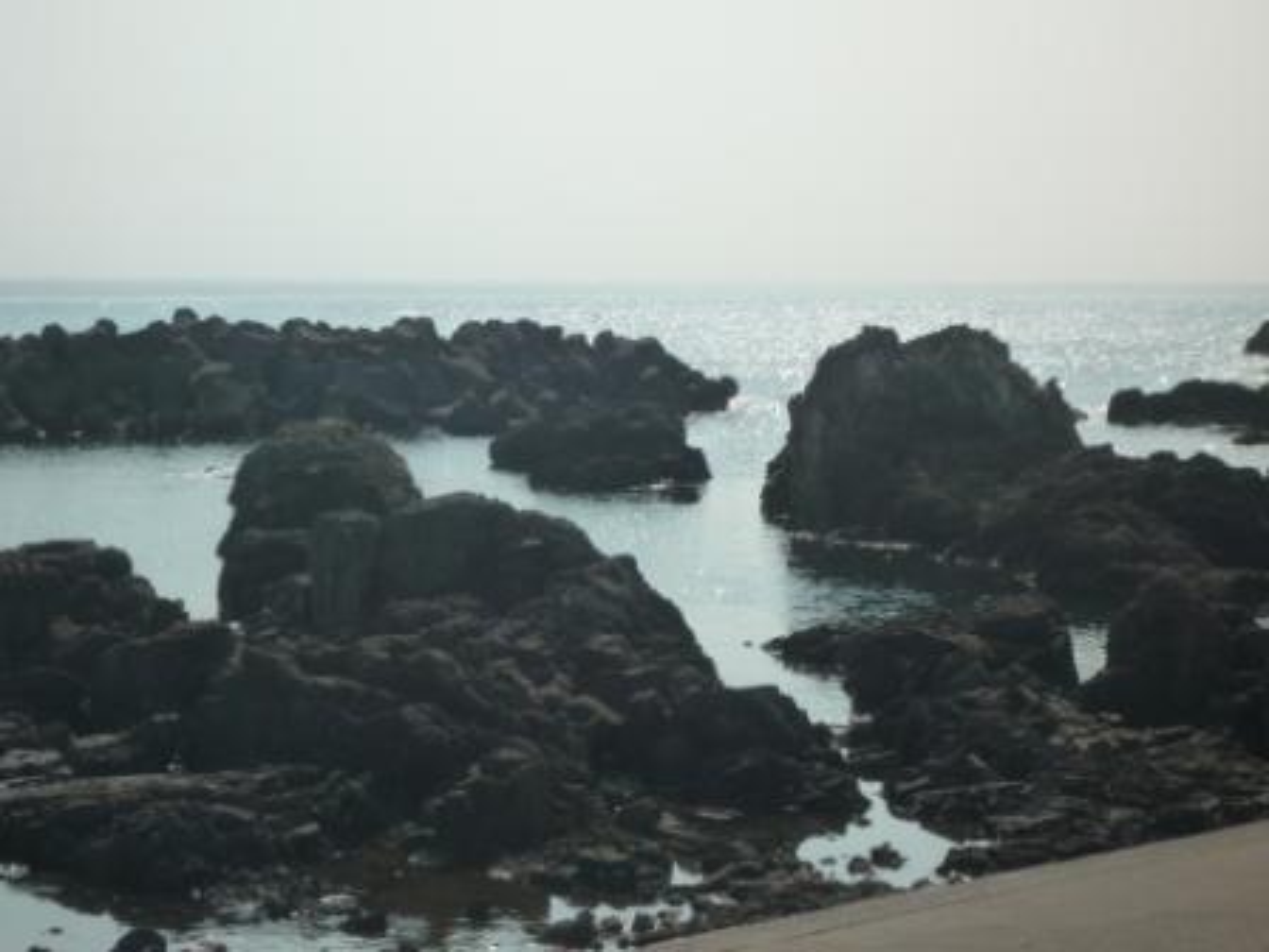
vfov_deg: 15.1
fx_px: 3593
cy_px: 476
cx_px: 634
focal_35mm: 98
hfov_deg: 20.0
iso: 160
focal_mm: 17.3
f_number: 7.1
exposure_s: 1/800
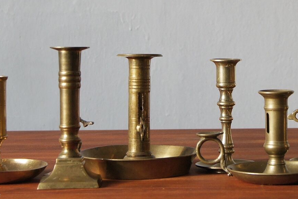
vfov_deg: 11.2
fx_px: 1003
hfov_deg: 16.8
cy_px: 11
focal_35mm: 121
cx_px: 209
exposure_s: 1/100
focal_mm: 35
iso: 400
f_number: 5.6
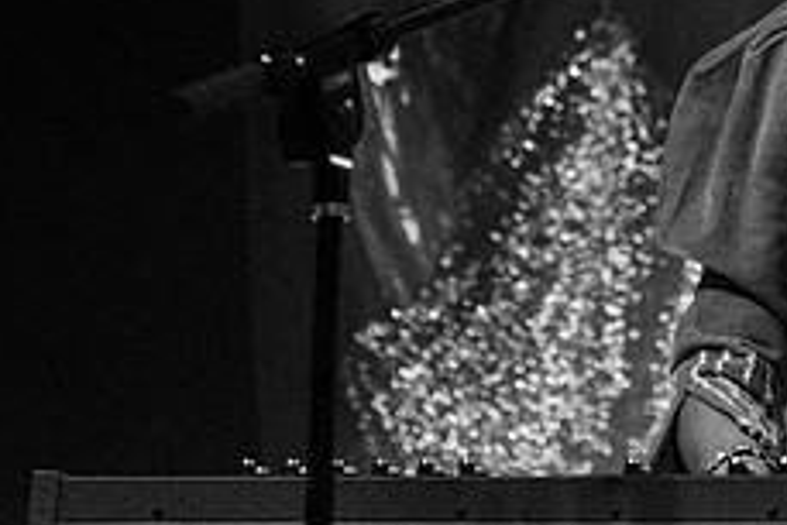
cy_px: -141
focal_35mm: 208
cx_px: 729
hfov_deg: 9.8
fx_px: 4550
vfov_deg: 6.6
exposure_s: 1/160
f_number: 3.2
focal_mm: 70
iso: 2500
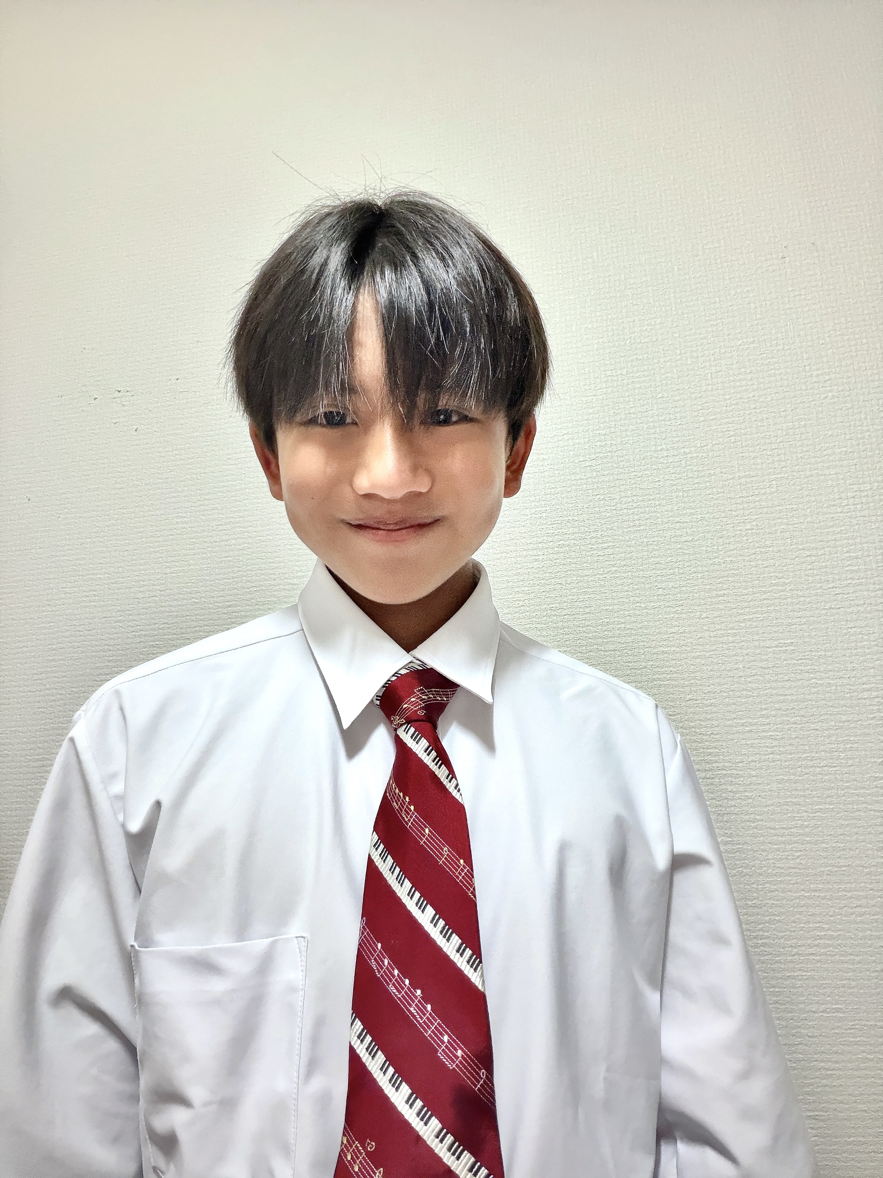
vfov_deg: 73.9
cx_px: 442
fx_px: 782
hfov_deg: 58.9
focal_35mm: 23
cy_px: 589
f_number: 1.9
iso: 640
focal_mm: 2.71
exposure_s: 1/30
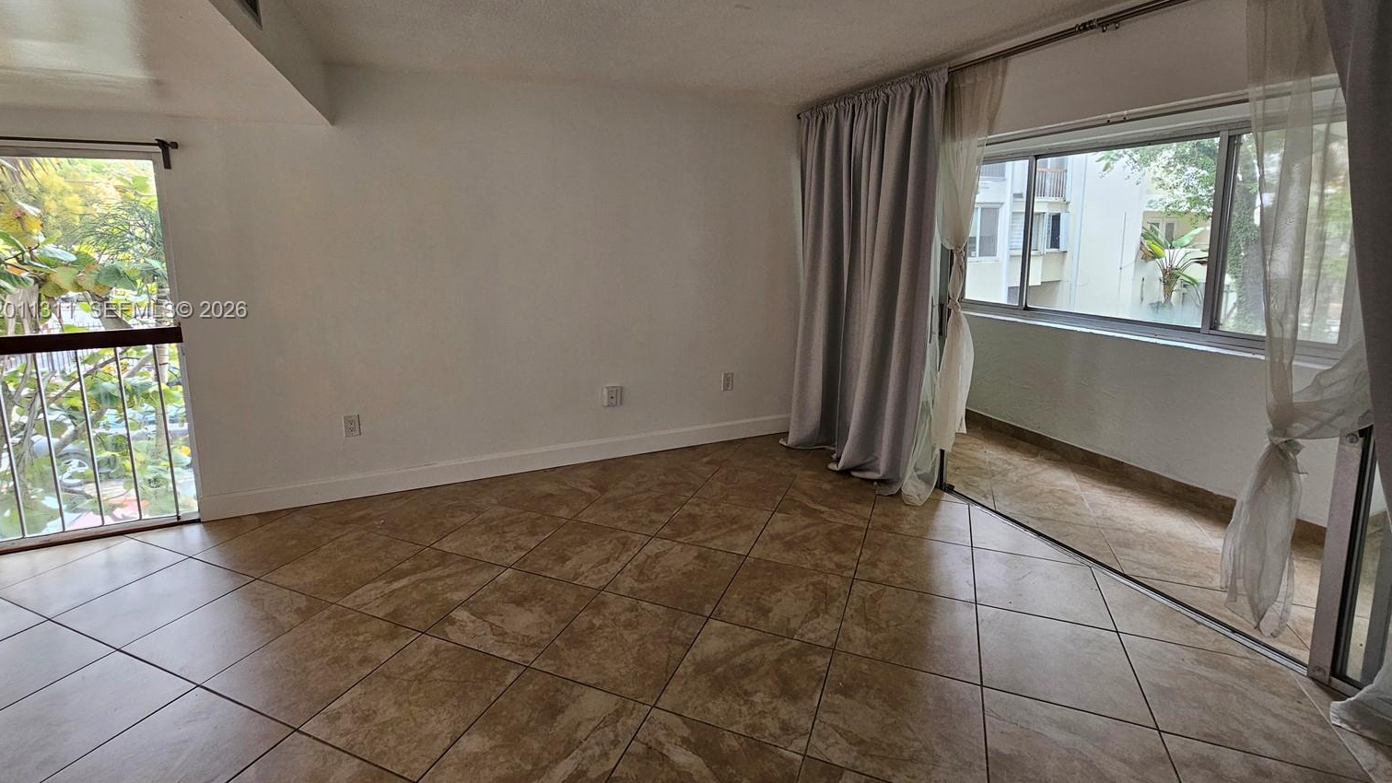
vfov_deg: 69.8
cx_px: 697
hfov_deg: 103.0
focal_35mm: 15
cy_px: 311
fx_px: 554
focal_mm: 2.2
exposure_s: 1/60
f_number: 2.2
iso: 160
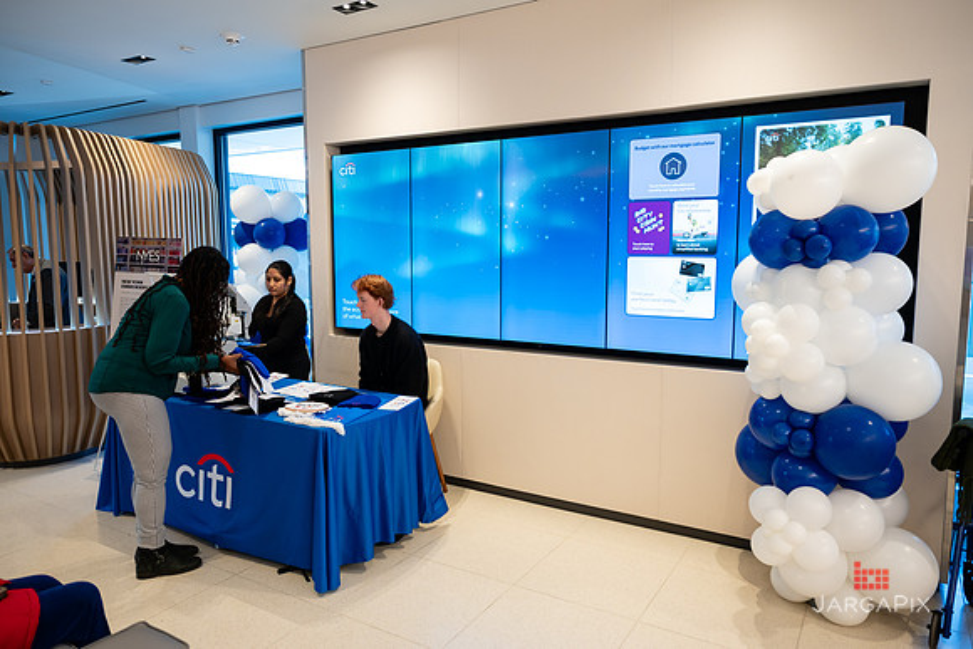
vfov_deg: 50.7
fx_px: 685
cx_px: 490
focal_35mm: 25
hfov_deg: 70.8
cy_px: 322
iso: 400
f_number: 3.2
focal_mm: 25
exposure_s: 1/160
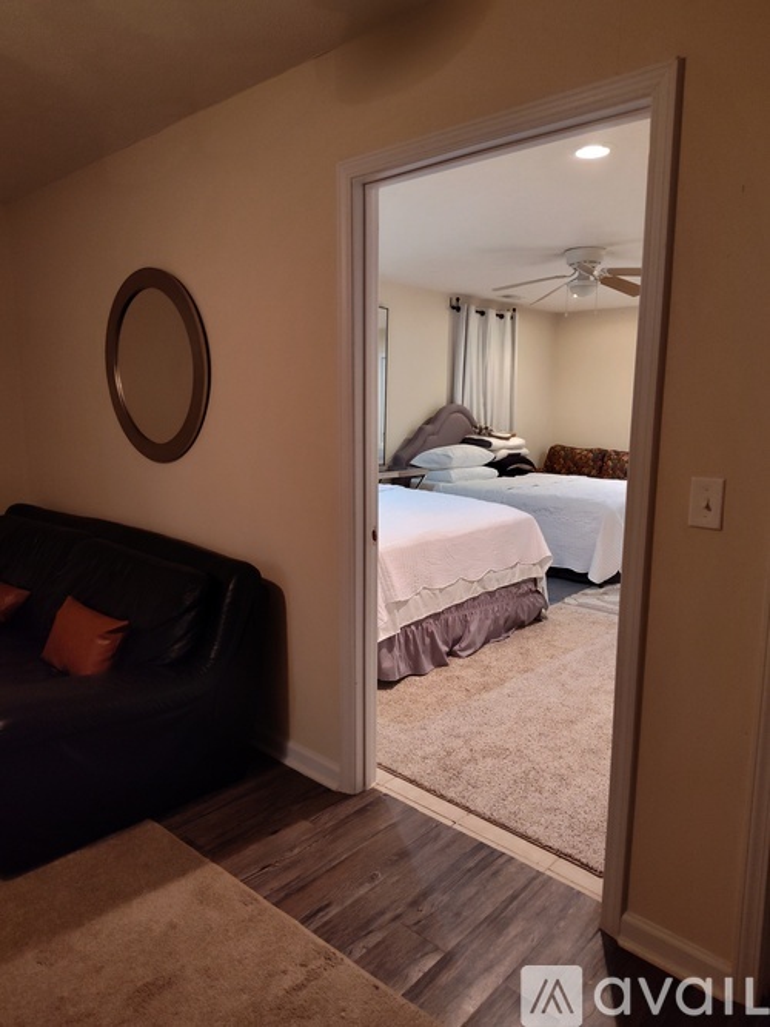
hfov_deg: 58.9
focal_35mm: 23
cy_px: 514
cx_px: 385
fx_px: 682
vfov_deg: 73.9
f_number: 1.8
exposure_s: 1/40
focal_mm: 5.56
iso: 1525
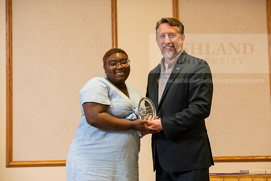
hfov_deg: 22.1
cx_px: 136
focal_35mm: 92
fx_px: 693
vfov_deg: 14.9
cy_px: 90
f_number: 5
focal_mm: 92
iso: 2500
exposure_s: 1/200
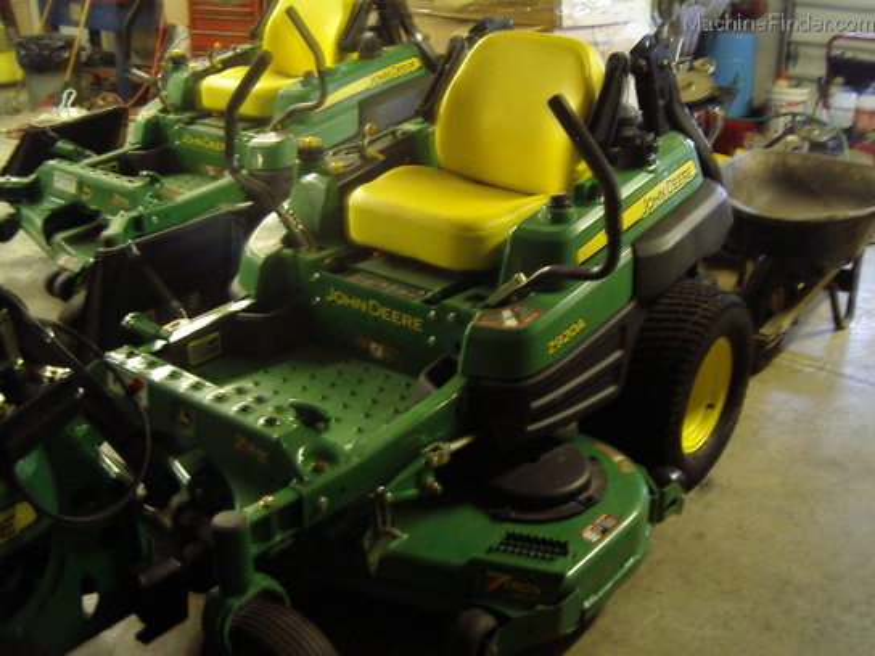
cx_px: 438
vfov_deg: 37.7
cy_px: 328
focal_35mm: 38
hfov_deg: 49.0
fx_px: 961
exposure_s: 1/4
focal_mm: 5.8
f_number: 2.6
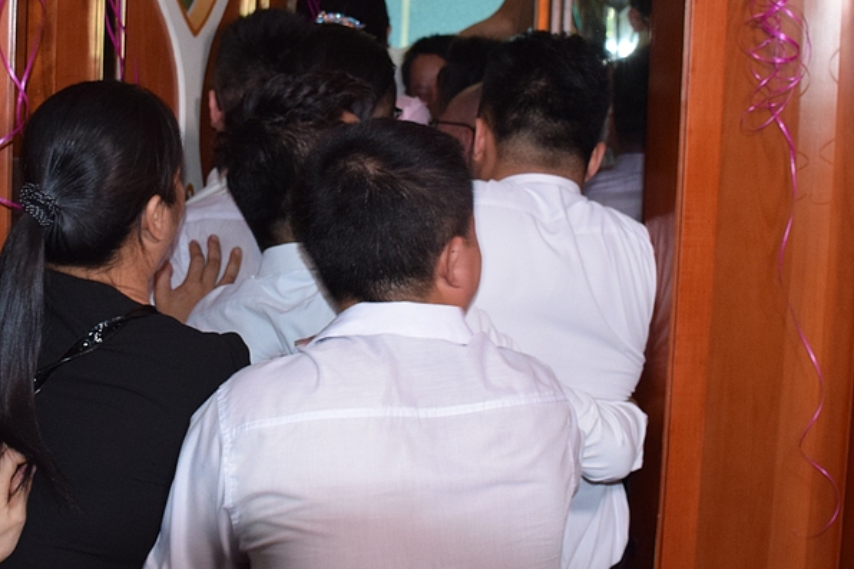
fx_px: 1375
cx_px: 358
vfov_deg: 23.2
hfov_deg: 34.4
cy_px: 153
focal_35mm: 58
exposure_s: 1/60
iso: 1100
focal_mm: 18
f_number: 3.5
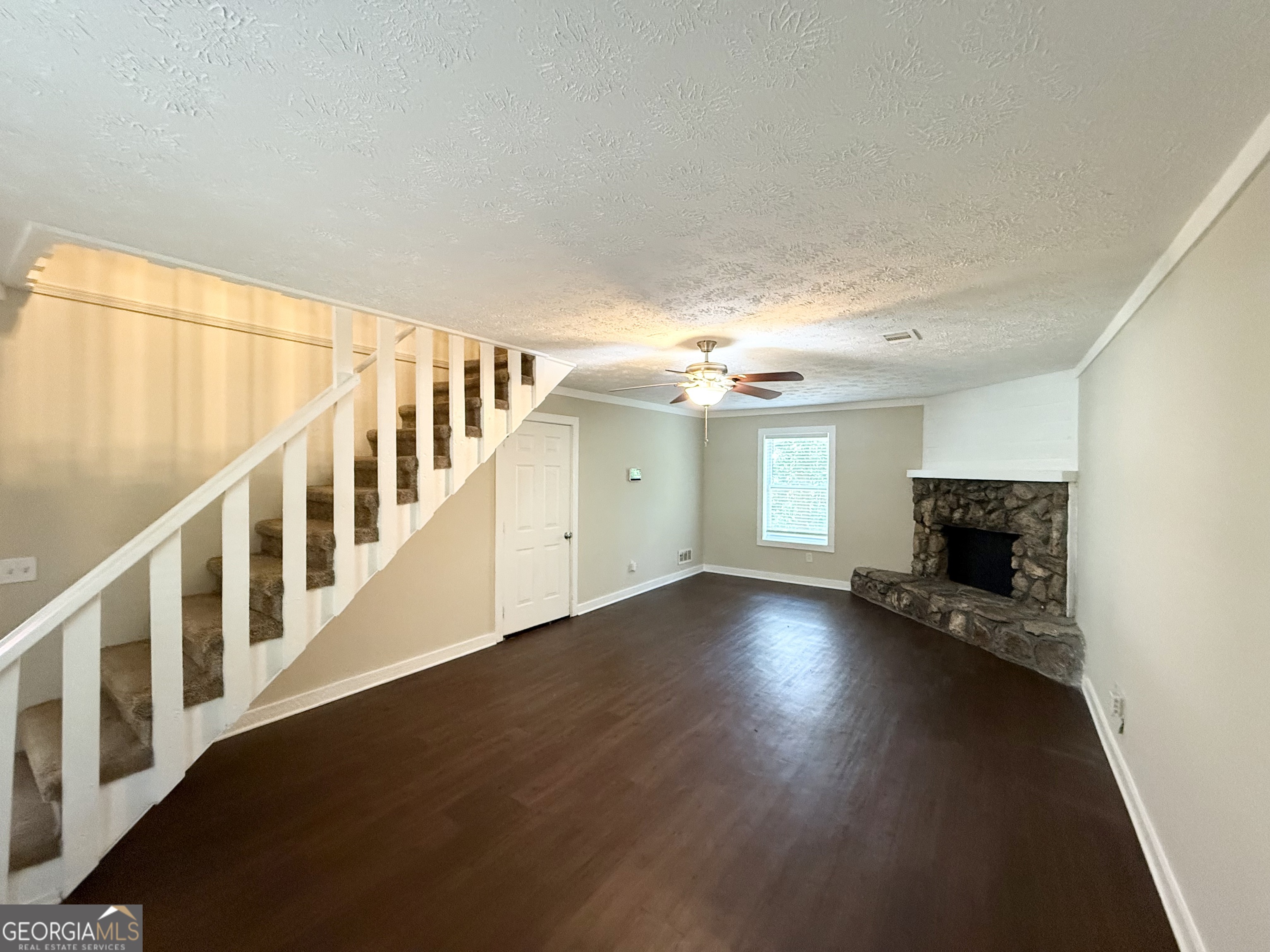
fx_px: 514
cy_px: 476
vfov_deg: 85.7
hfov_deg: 102.1
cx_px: 635
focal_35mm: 14
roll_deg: -0.3
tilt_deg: -2.0
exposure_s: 1/60
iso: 640
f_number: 2.2
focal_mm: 2.22
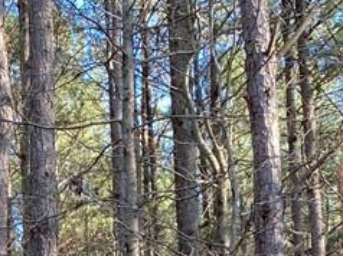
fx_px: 1109
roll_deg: +2.7
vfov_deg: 12.3
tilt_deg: +5.6
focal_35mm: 112
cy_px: 423
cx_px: 75
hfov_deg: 17.5
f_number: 1.8
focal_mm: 4.25
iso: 50
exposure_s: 1/121
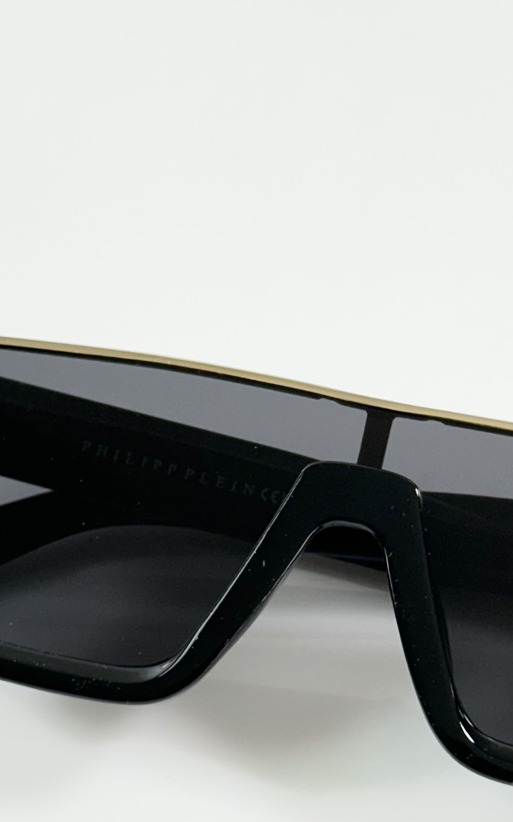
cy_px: 518
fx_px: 2663
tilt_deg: -48.1
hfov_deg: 11.0
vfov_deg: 17.5
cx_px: 336
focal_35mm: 119
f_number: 1.78
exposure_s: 1/100
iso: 40
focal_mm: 6.86
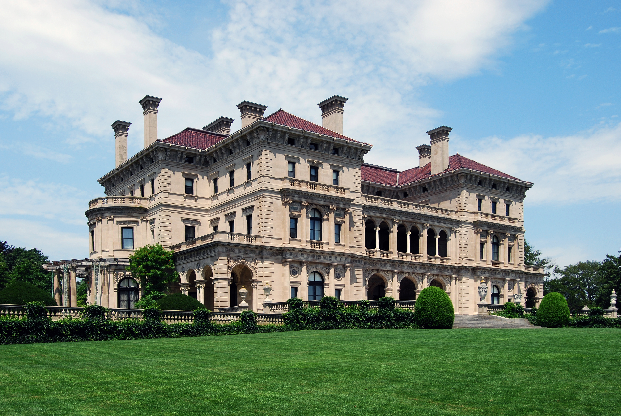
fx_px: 596
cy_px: 208
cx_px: 310
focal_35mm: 34
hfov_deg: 55.0
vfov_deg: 38.5
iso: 180
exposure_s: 1/250
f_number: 10
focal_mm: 23
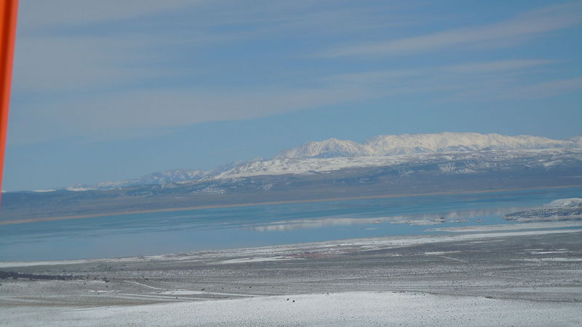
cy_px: 120
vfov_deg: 10.8
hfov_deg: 19.1
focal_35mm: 112
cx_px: 291
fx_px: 1728
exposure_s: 1/500
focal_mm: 18.3
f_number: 9
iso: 100
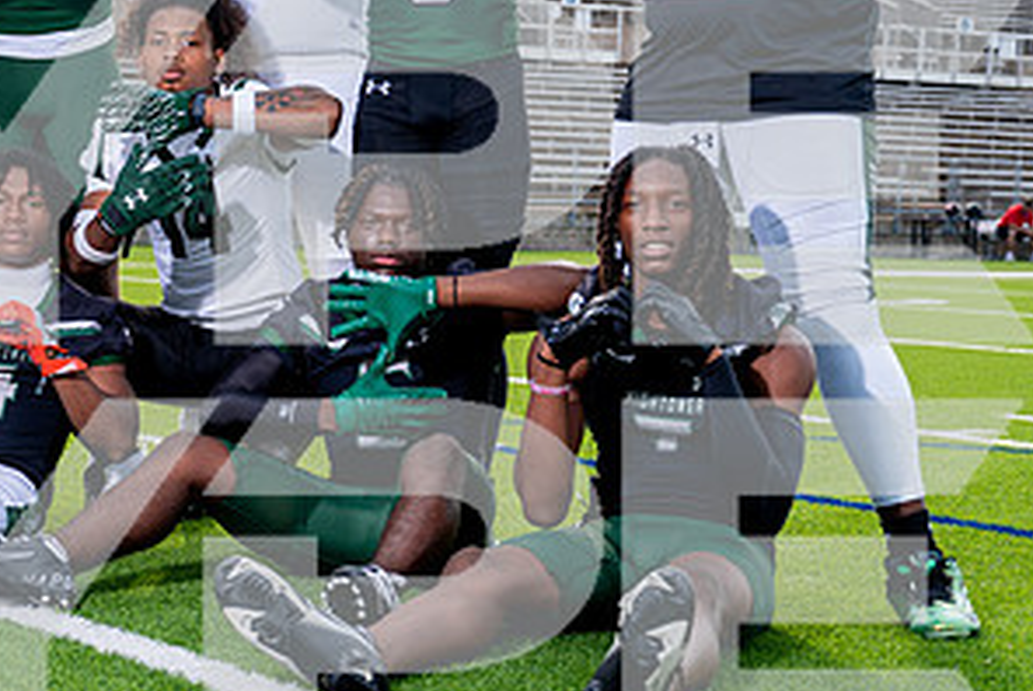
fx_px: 2642
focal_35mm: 92
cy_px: 162
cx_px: 147
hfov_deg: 21.7
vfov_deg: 14.8
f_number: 4
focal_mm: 47
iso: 100
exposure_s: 1/800
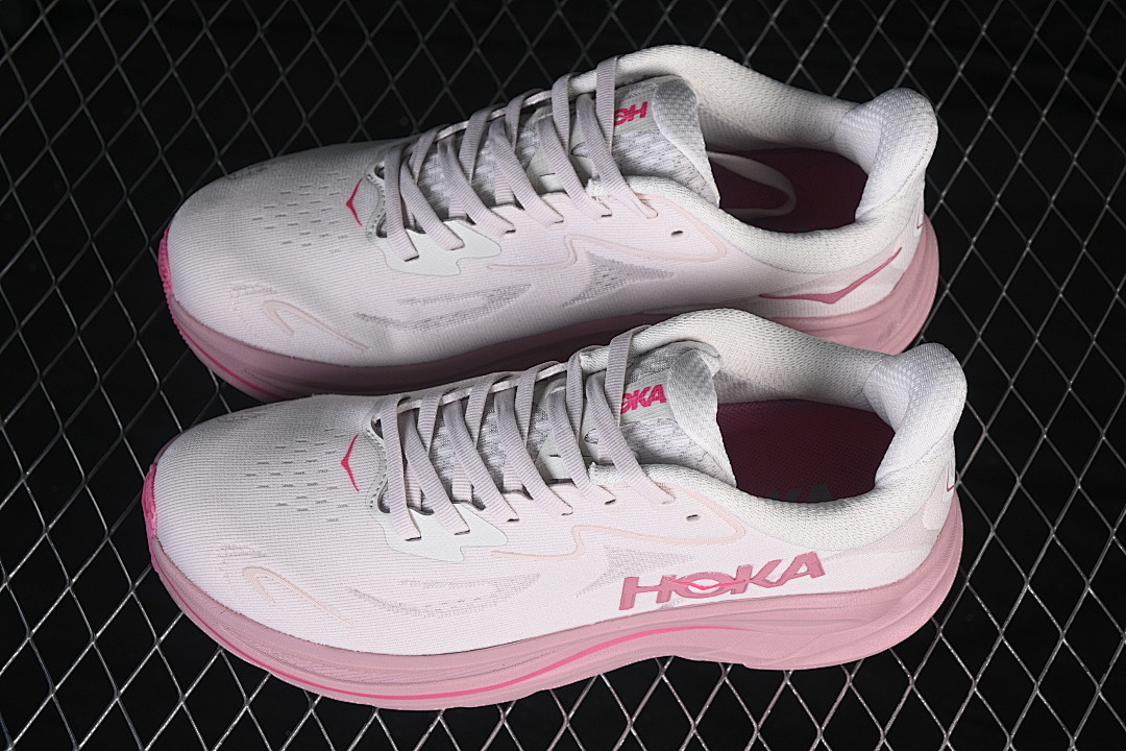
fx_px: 2346
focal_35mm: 75
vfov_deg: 18.2
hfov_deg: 27.0
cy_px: 376
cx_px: 563
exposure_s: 1/80
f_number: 7.1
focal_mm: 50
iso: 160
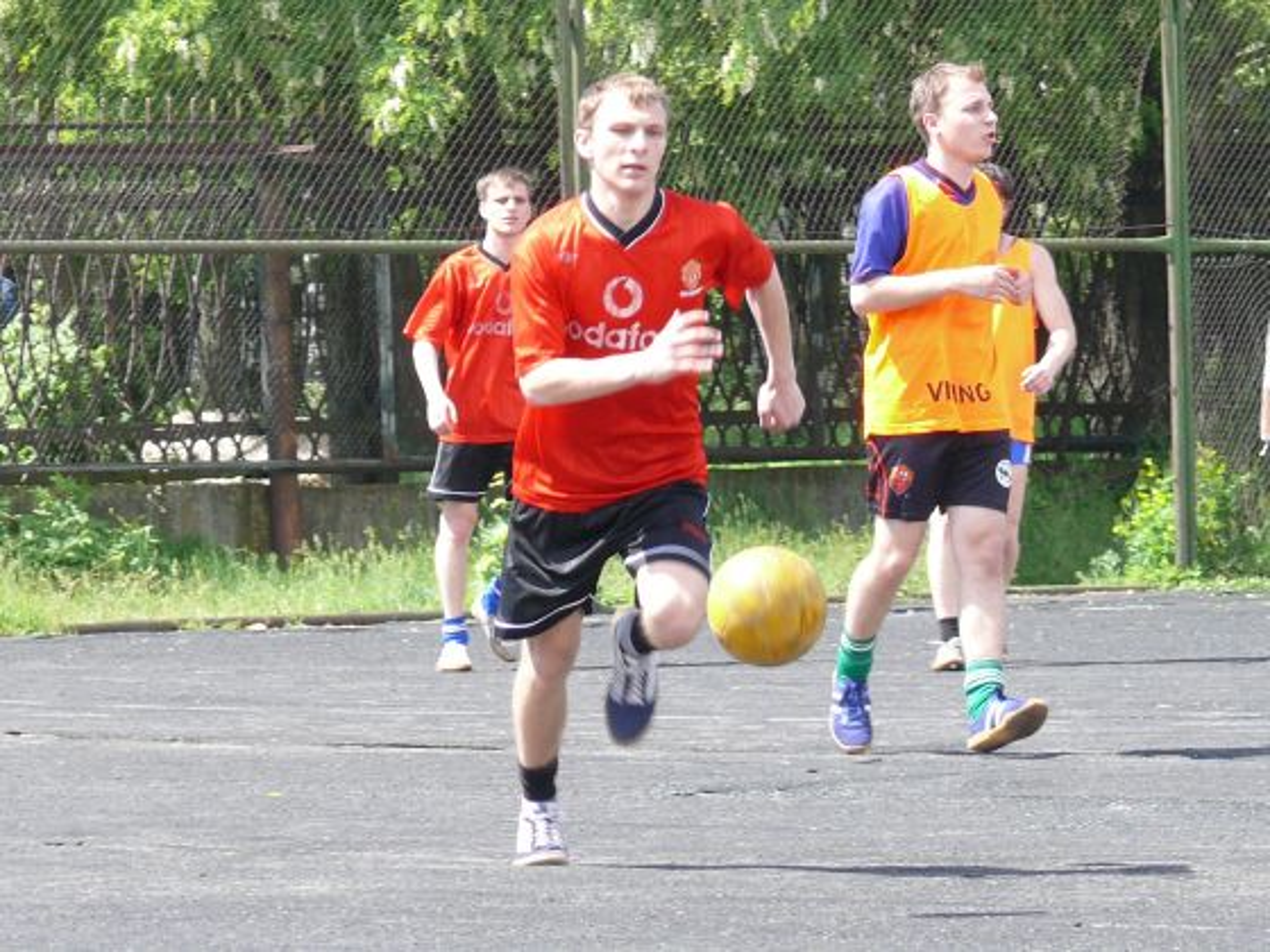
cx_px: 635
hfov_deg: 6.4
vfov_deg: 4.8
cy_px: 476
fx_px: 11447
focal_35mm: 312
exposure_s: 1/250
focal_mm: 37
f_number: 4
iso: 100
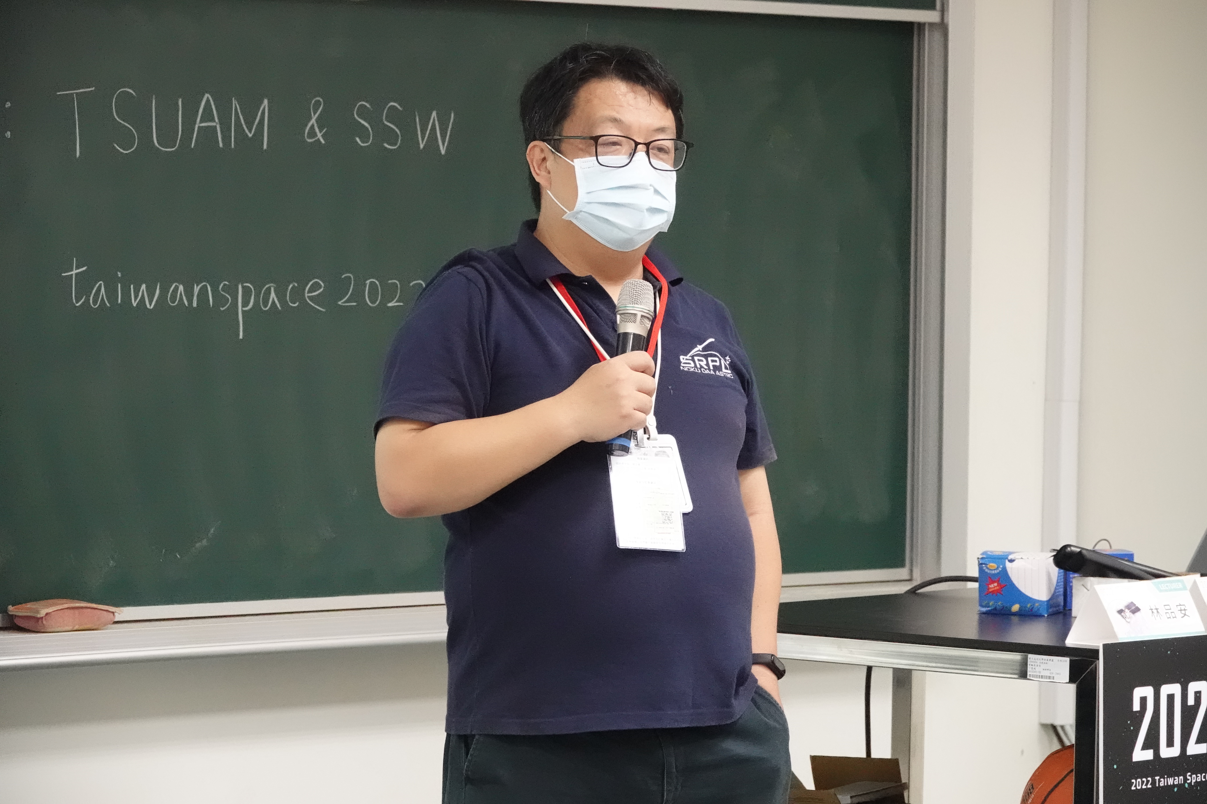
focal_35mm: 170
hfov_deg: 12.1
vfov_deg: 8.1
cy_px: 402
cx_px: 604
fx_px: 5699
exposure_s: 1/250
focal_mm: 62.39
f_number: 4
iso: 6400
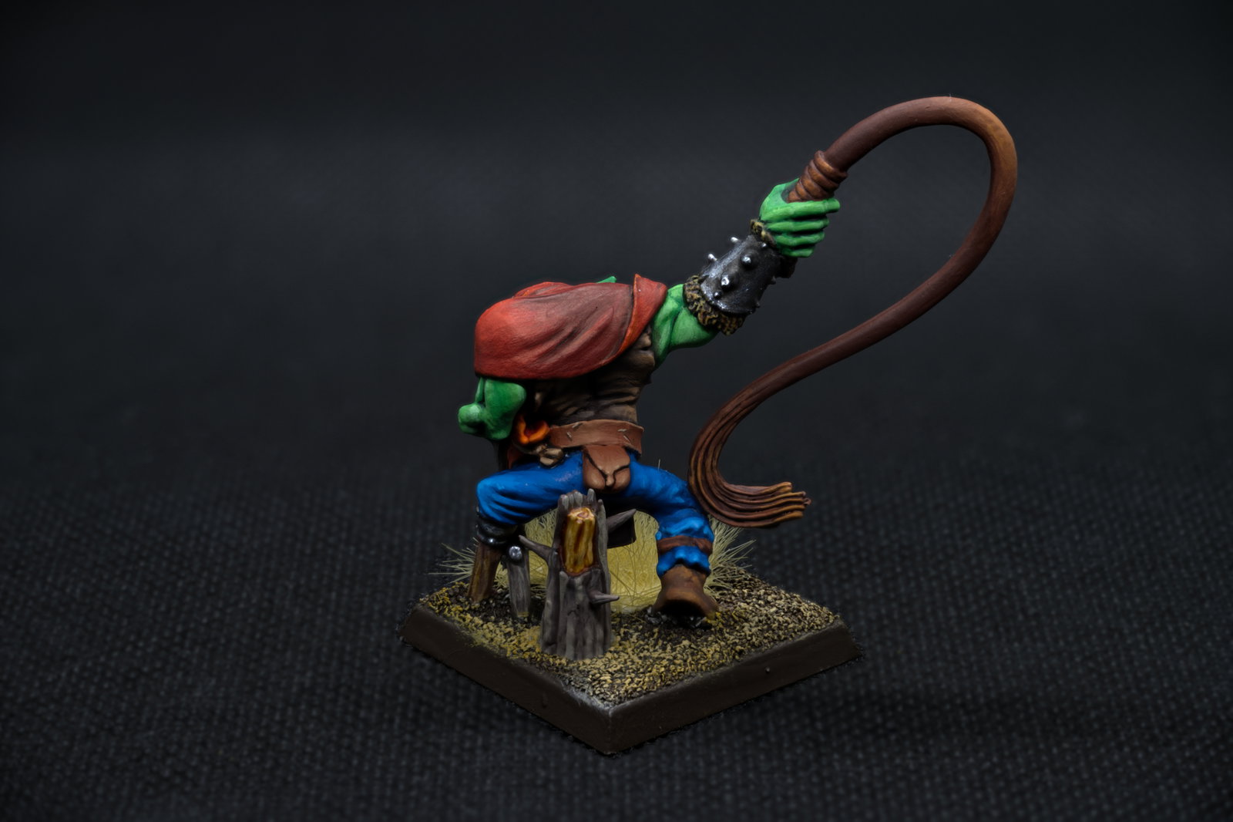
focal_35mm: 93
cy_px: 411
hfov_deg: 21.9
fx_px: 3184
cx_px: 616
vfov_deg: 14.7
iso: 64
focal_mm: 93
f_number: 5.6
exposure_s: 1/30
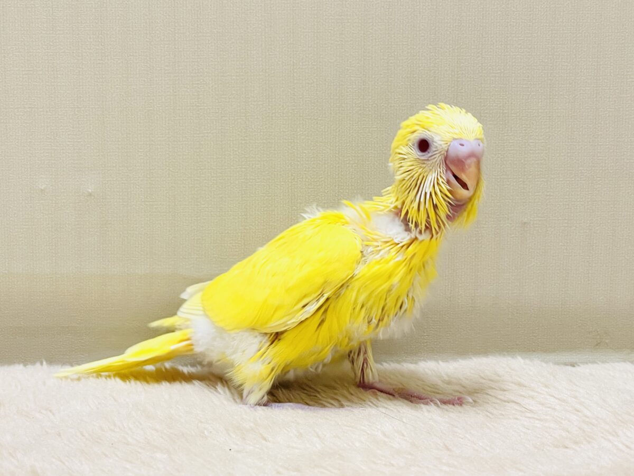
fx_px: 952
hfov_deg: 36.8
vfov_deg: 28.0
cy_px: 238
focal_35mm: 52
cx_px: 317
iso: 64
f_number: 2
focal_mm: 6
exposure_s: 1/99
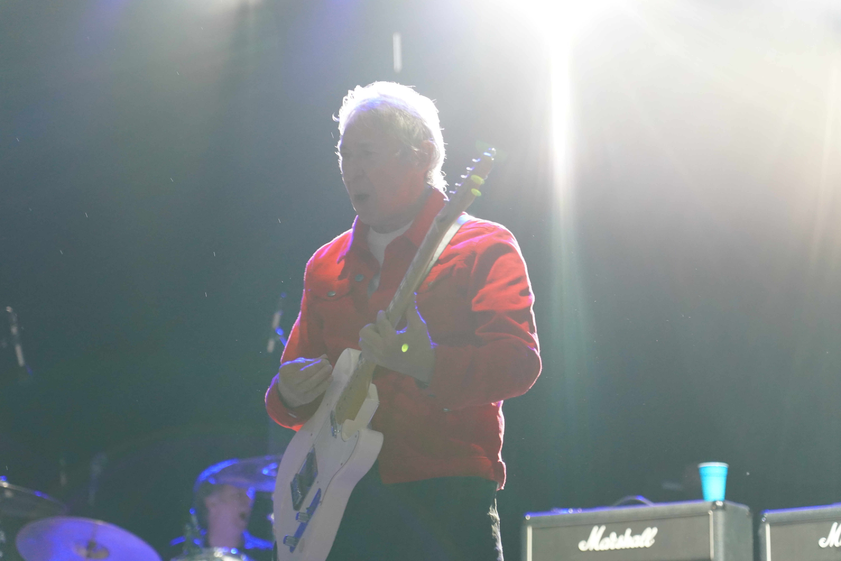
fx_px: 2453
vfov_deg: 13.0
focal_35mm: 105
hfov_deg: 19.5
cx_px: 420
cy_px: 280
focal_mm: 105
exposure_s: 1/160
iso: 5000
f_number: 4
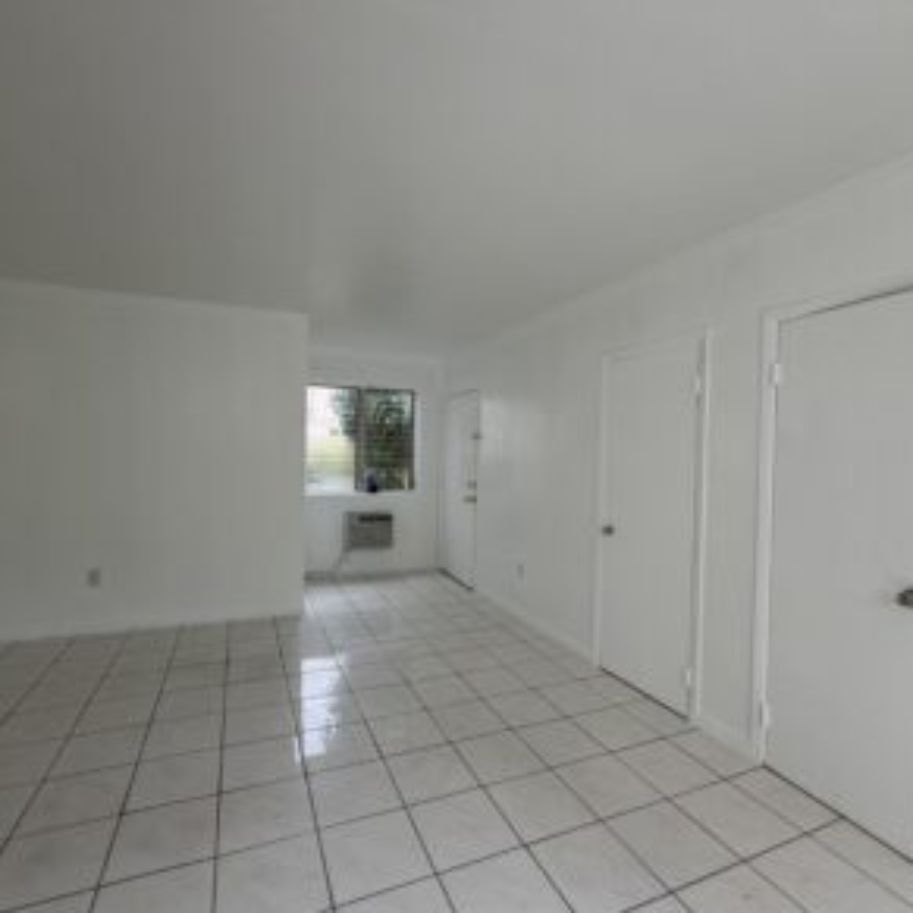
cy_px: 458
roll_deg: +0.6
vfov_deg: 84.0
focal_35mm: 17
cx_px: 452
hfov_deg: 84.0
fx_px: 507
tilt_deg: -2.1
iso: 160
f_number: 2.2
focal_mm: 2.22
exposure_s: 1/121
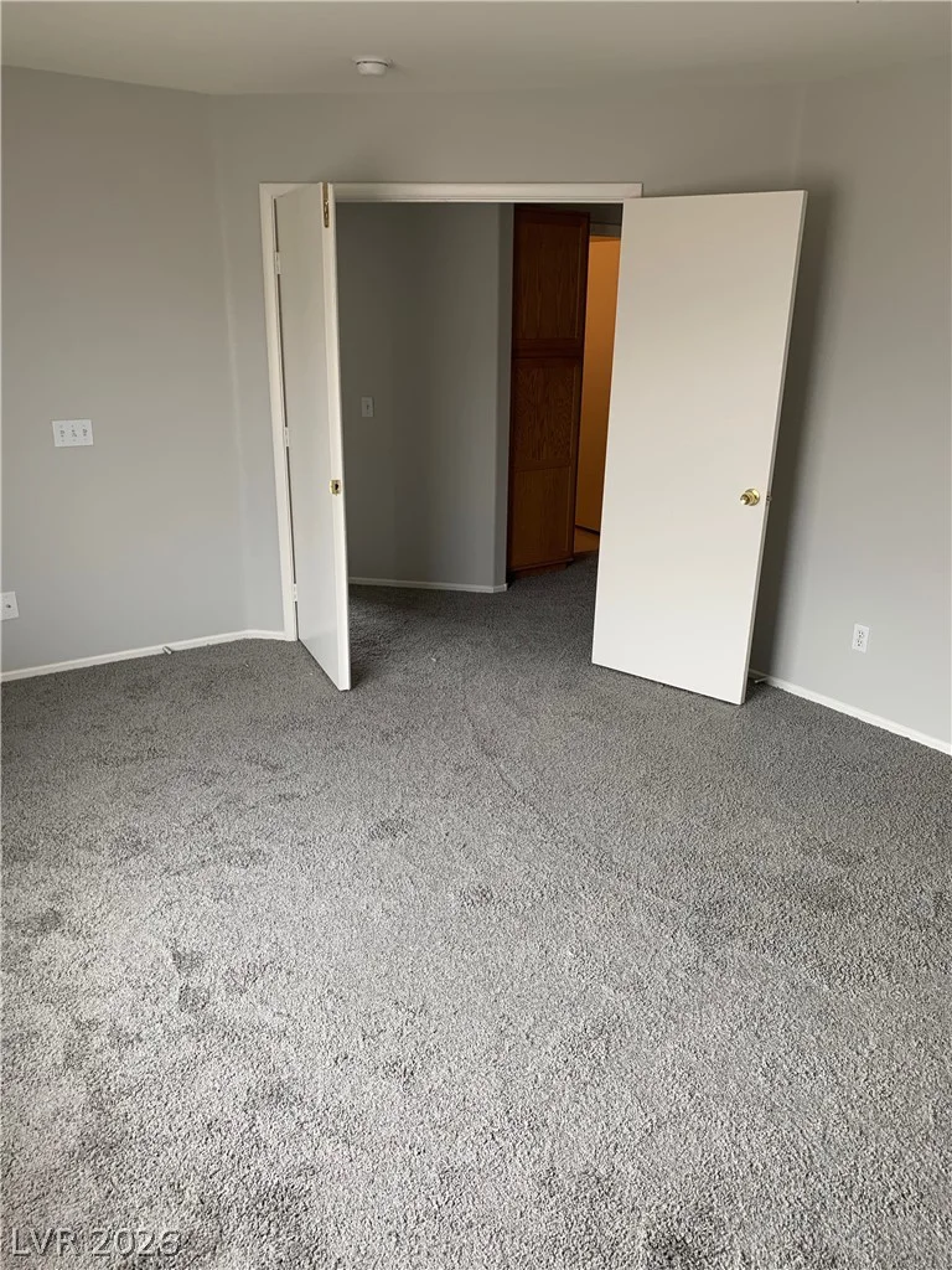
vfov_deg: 67.3
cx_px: 476
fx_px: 953
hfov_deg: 53.1
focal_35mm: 26
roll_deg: -1.7
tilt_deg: -18.2
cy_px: 635
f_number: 1.8
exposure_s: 1/121
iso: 50
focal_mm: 4.25
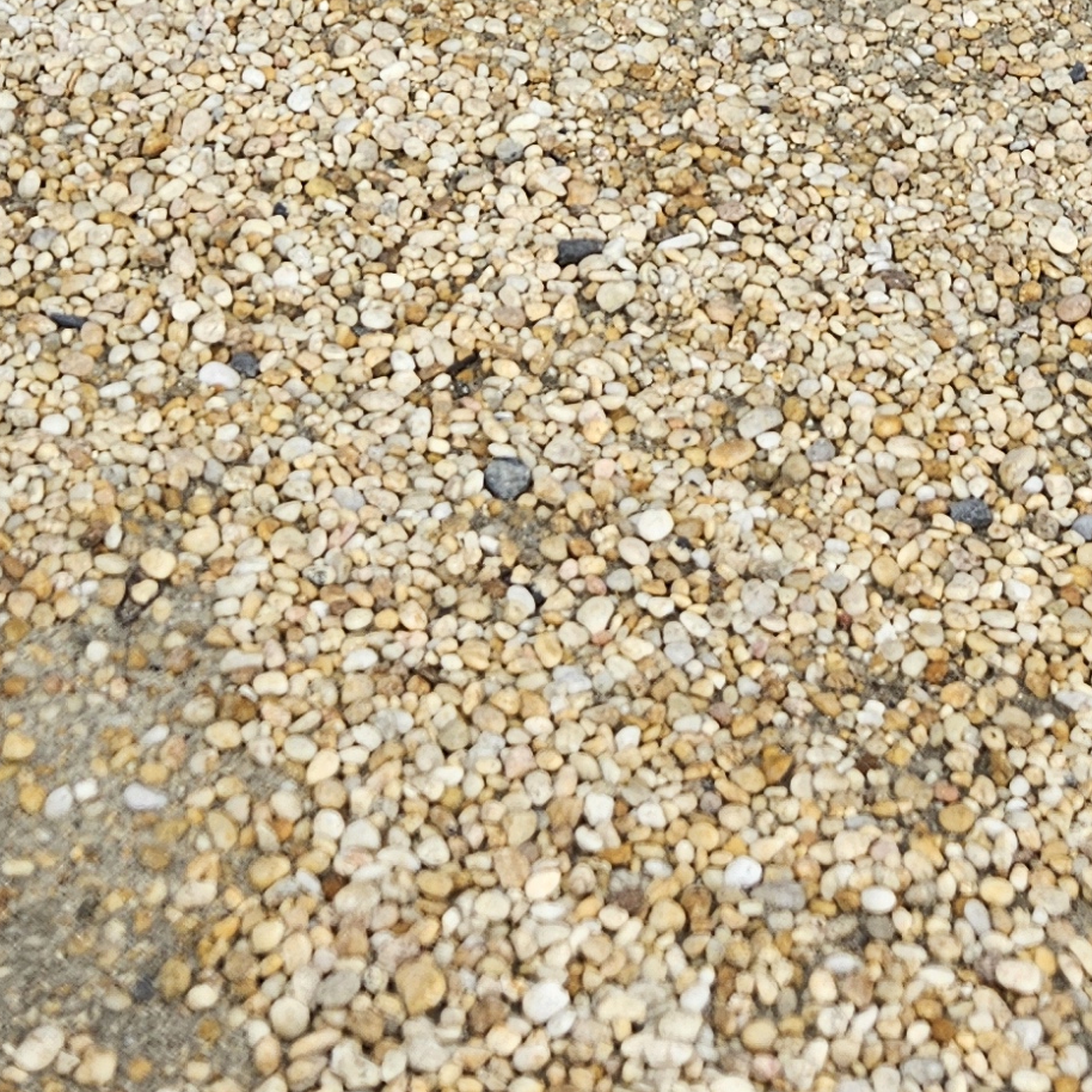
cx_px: 778
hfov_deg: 19.4
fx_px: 3176
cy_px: -393
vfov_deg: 18.0
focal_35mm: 89
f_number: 1.8
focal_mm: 5.4
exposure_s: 1/480
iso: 25
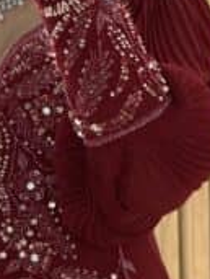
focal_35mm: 311
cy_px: 48
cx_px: 29
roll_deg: +0.5
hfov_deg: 4.8
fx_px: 2506
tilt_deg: -19.3
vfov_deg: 6.3
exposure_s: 1/69
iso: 640
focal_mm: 16.89
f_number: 2.8
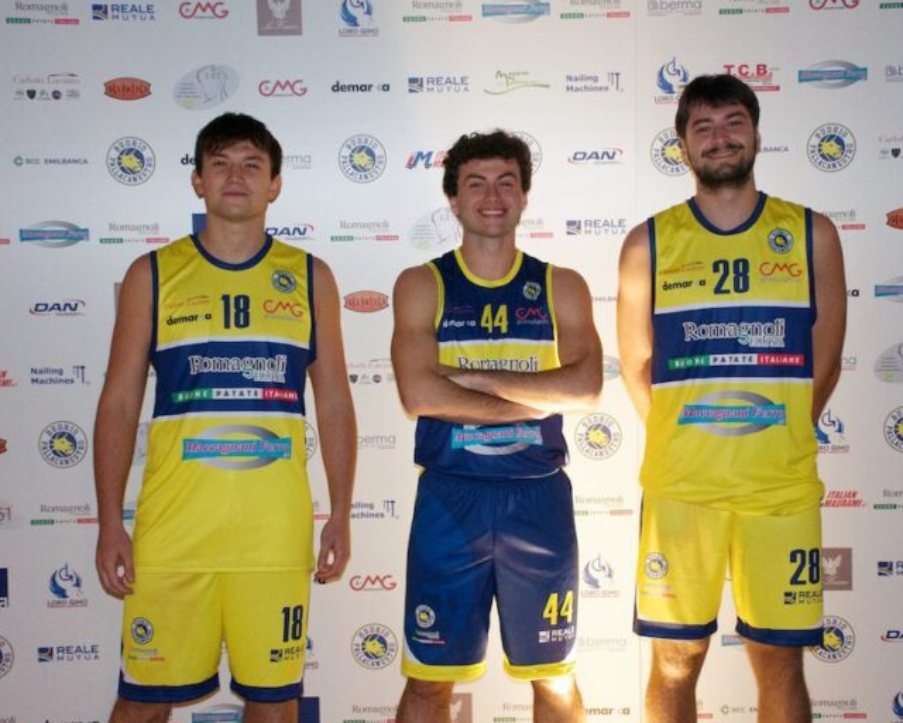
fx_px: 1646
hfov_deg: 30.7
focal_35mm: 62
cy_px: 368
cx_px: 481
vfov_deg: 24.8
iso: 4500
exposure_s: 1/60
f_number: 4.2
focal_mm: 35
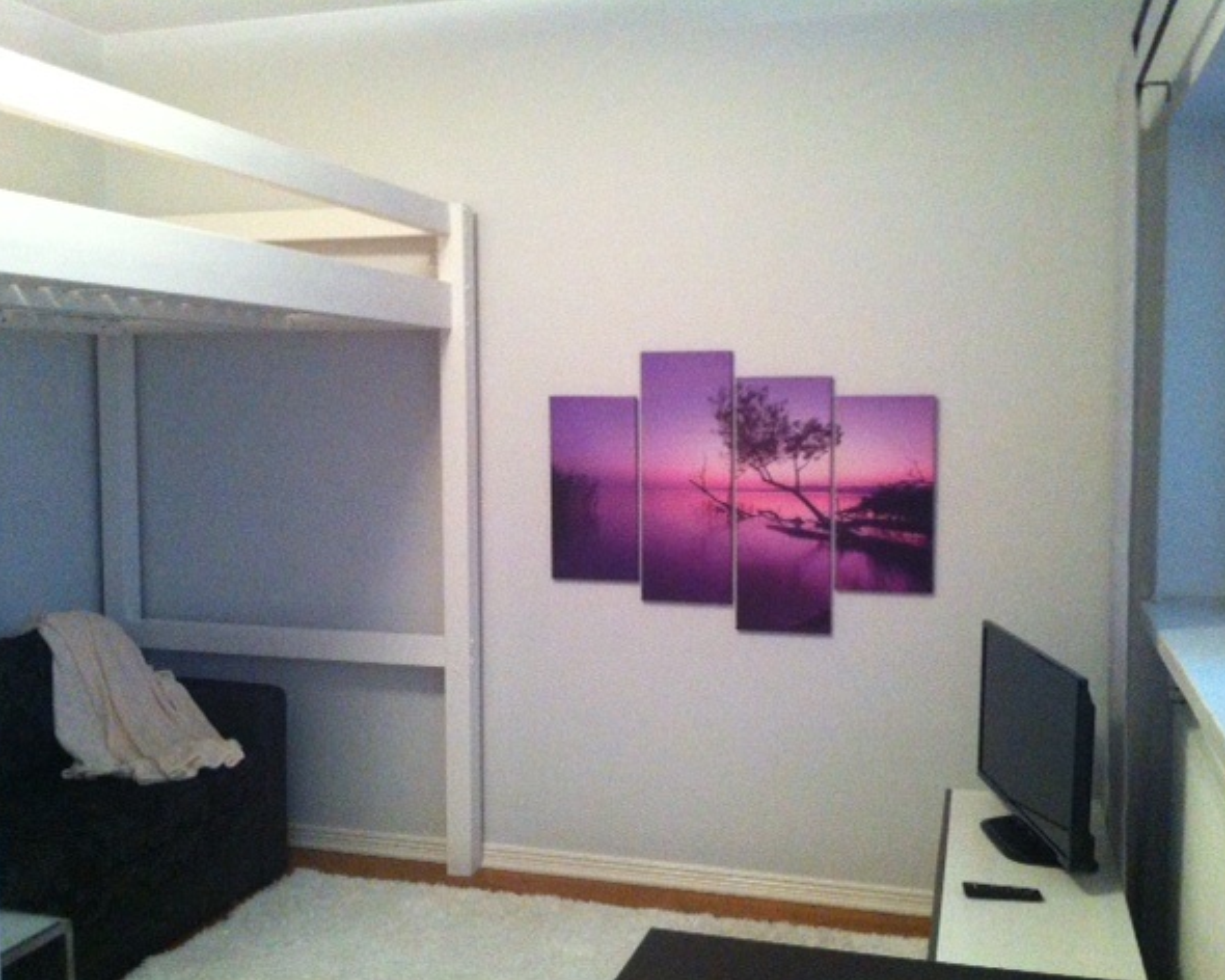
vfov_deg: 40.1
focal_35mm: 37
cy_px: 490
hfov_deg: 49.1
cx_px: 621
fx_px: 1341
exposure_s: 1/17
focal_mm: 3.85
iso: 500
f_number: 2.8
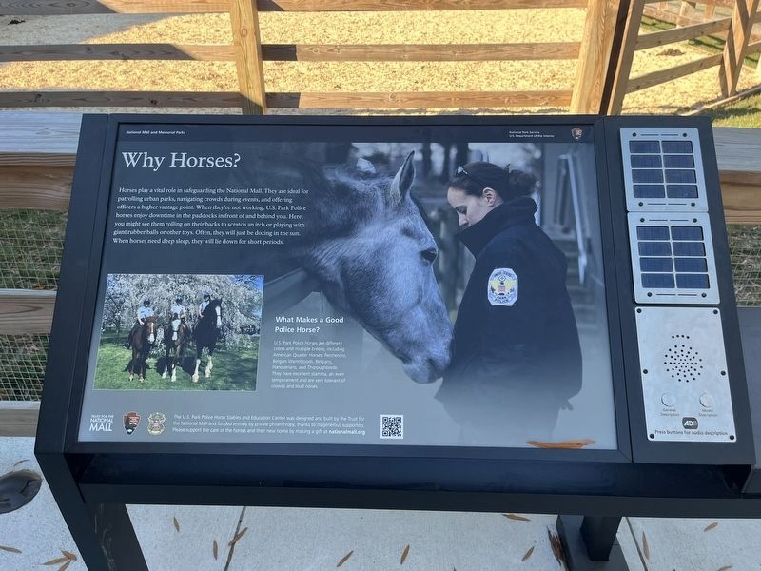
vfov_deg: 53.1
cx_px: 380
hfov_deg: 67.3
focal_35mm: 26
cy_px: 286
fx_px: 572
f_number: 1.6
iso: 50
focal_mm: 5.1
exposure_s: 1/421
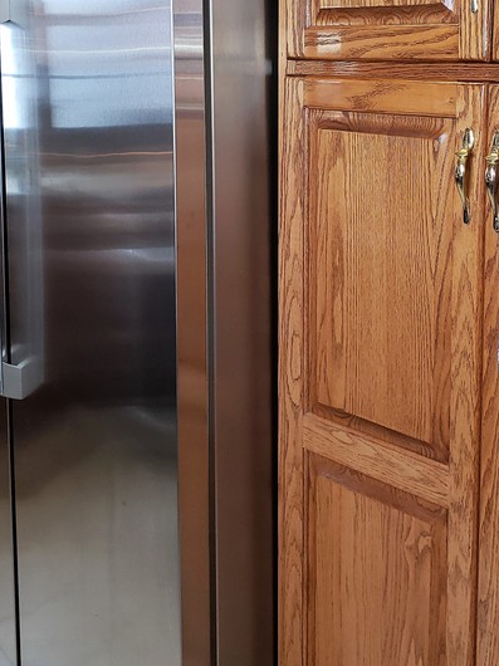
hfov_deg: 27.5
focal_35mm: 53
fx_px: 1020
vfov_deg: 35.8
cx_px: 236
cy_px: 212
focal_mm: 4.3
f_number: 2.4
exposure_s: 1/30
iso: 100
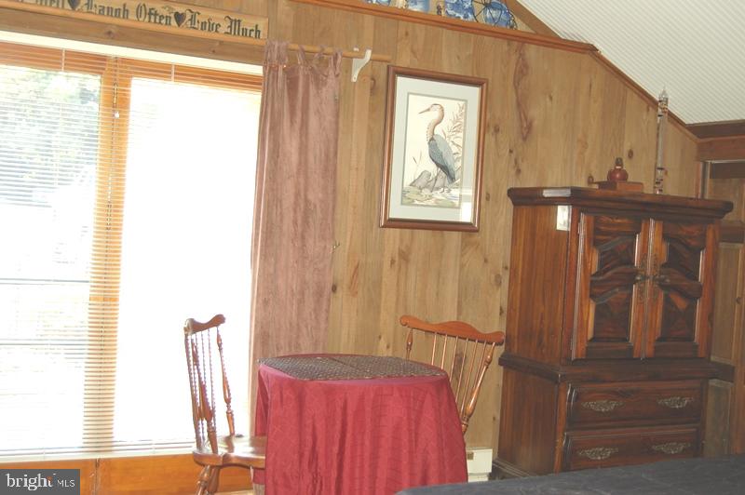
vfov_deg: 29.8
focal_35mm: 45
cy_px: 248
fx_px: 930
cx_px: 372
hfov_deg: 43.6
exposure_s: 1/60
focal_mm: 30
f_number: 4.2
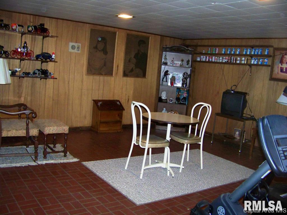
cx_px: 144
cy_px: 108
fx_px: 299
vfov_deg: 39.7
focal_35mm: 36
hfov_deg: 51.3
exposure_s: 1/30
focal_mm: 5.85
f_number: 2.8
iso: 200
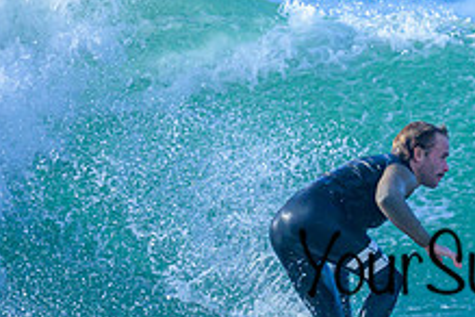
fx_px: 34844
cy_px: 196
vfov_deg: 0.5
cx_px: 574
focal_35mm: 2641
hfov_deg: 0.8
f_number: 6.3
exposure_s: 1/2000
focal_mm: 800
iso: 320
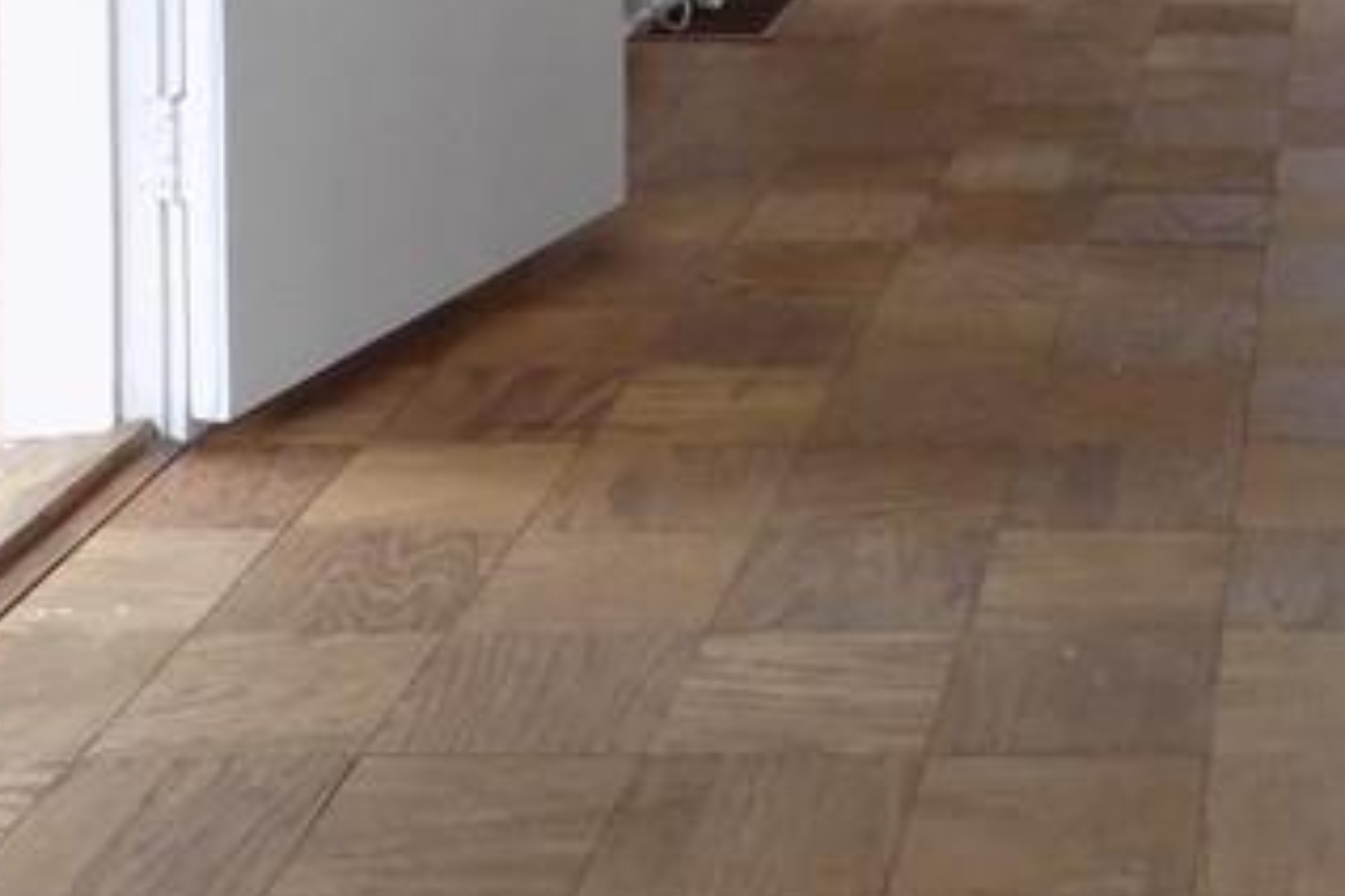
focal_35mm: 77
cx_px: 1425
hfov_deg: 24.8
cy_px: -566
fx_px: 2877
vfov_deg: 15.8
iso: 250
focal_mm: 4
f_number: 3.1
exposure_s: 1/30
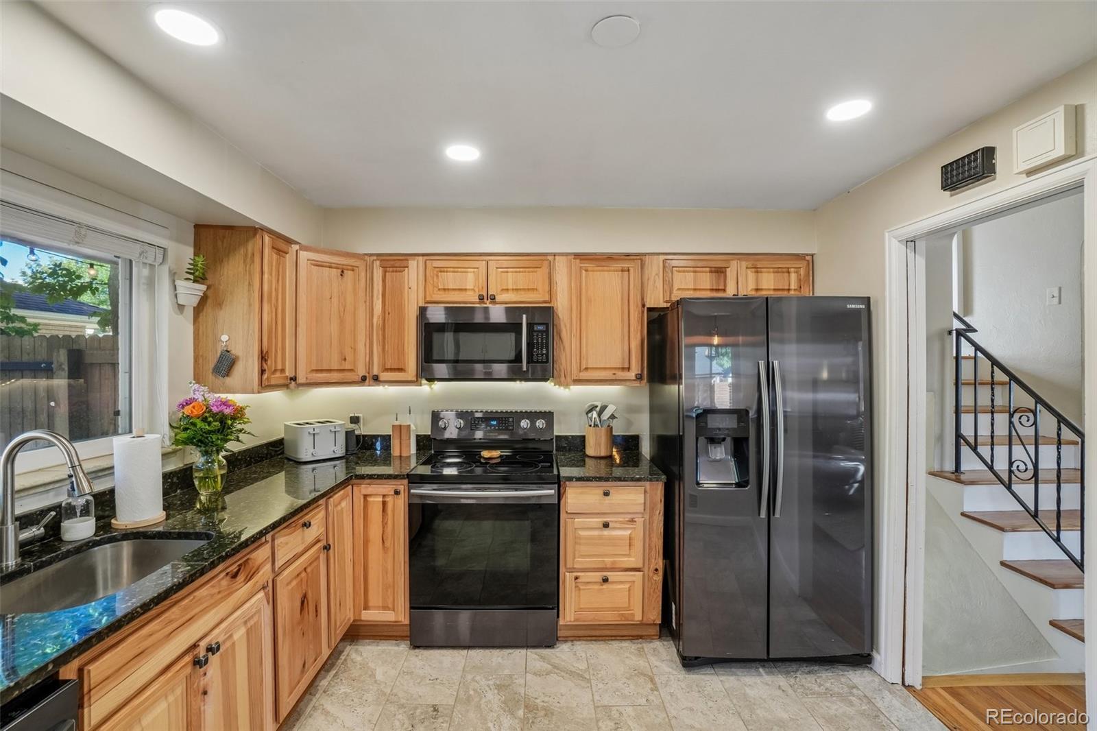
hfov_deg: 100.4
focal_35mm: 15
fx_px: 457
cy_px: 366
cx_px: 548
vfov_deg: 77.3
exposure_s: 1/13
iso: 400
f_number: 8
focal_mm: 10
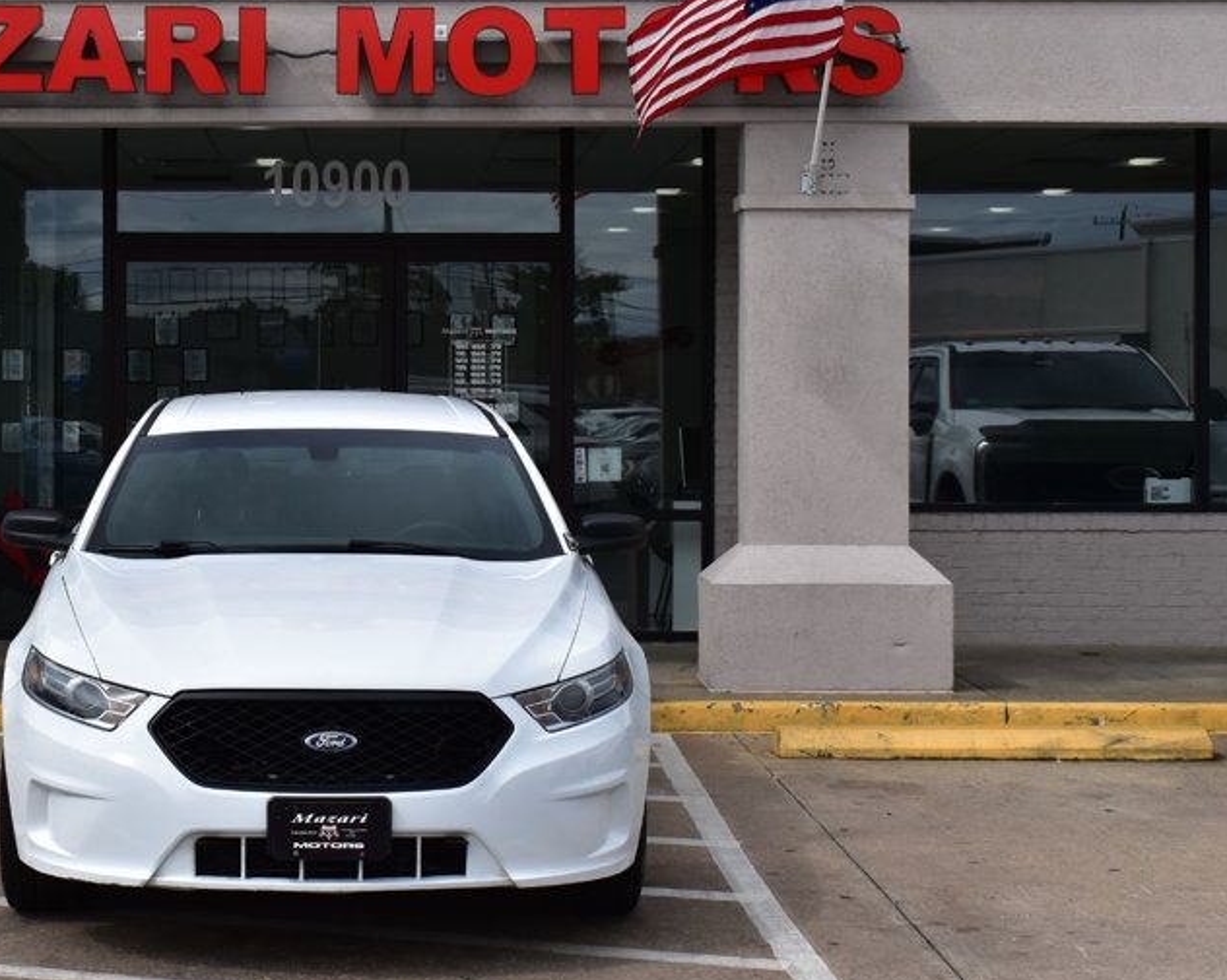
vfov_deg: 21.0
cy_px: 427
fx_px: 2650
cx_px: 332
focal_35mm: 73
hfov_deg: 25.8
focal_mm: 32
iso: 200
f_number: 11
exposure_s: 1/500
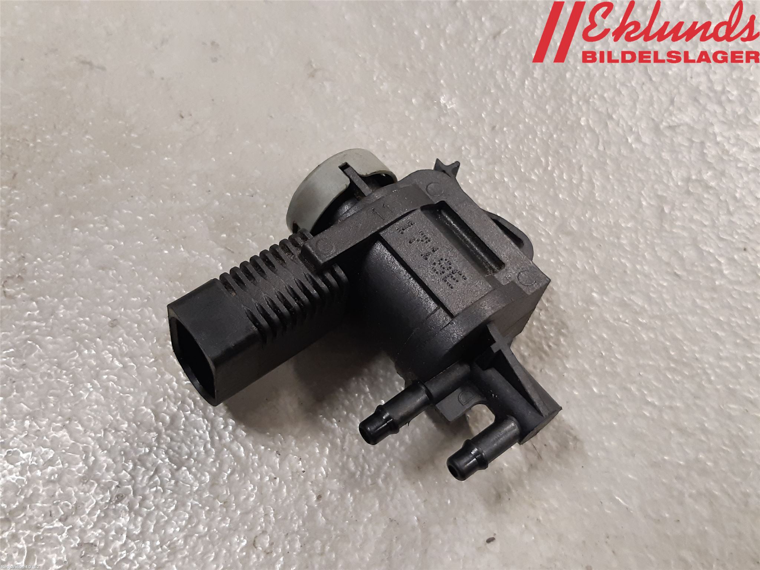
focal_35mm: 26
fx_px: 571
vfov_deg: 53.1
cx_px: 380
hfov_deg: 67.3
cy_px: 285
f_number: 1.7
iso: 160
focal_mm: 3.93
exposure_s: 1/50
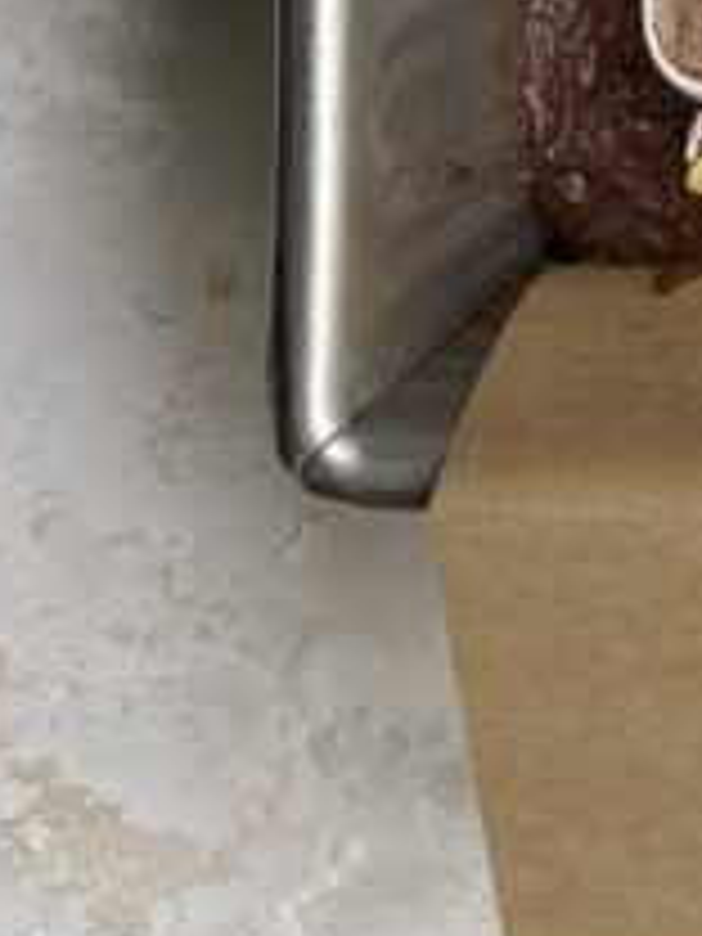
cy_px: -734
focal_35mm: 128
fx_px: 3461
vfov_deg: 13.8
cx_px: 1598
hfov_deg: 10.3
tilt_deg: -88.7
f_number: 1.8
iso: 32
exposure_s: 1/122
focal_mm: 4.25
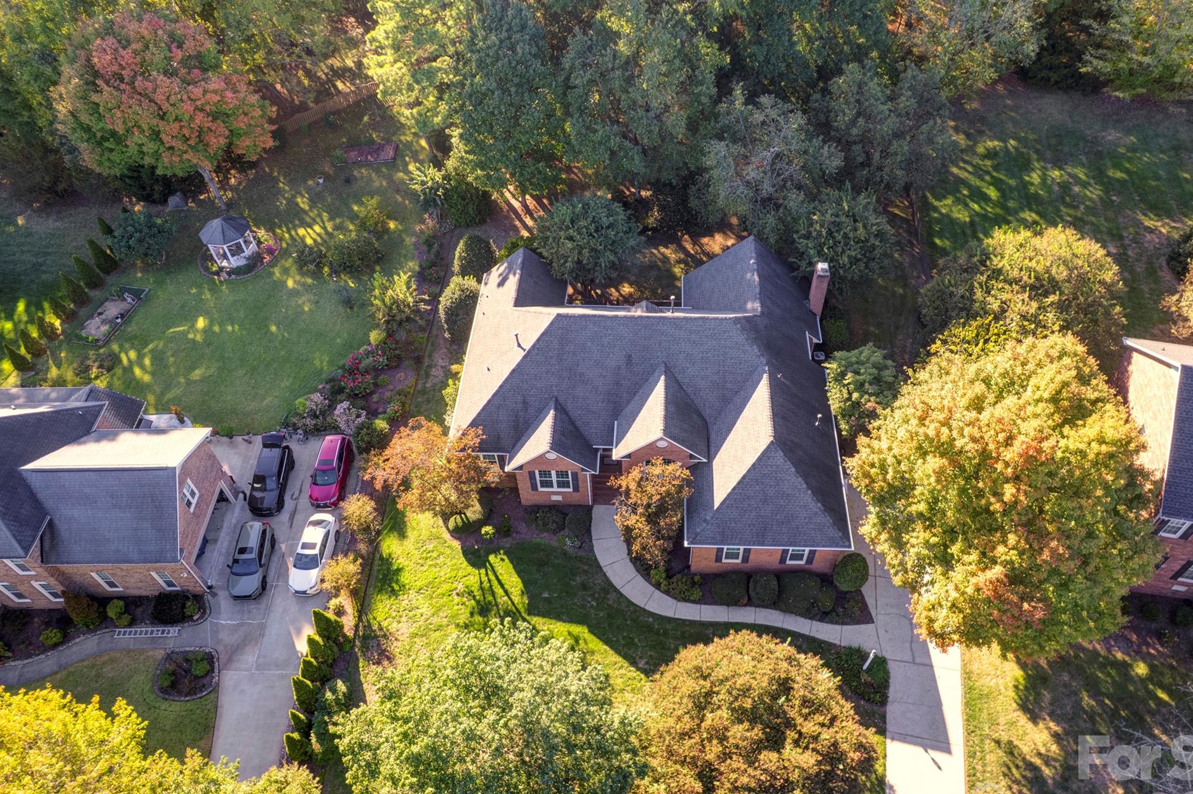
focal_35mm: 24
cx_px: 630
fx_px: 795
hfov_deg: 73.7
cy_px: 427
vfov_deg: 53.0
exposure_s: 1/180
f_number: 2.8
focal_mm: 8.4
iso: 100
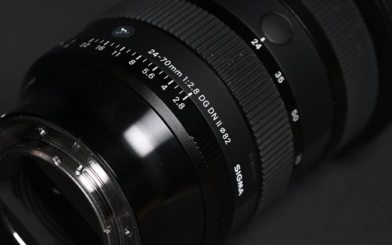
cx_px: 48
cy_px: 199
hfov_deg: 14.6
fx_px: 1517
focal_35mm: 142
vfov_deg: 9.2
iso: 640
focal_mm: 50
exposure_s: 1/100
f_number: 3.3
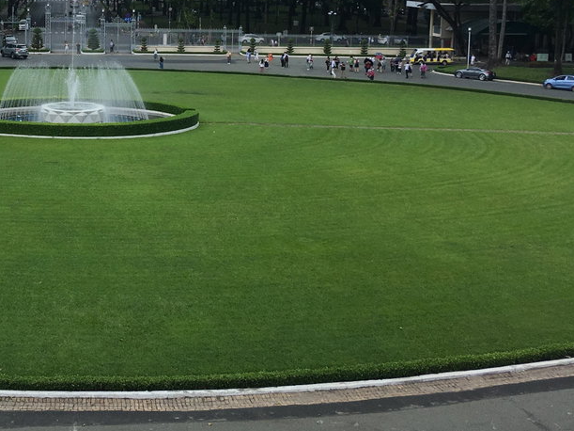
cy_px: 63
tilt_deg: -5.6
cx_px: 96
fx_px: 945
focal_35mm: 57
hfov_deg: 32.6
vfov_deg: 25.1
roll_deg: -1.3
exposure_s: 1/1261
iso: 25
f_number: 2.2
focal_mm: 4.15
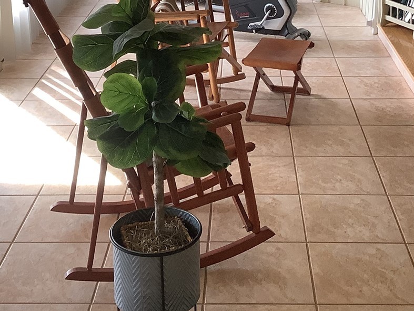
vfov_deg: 22.6
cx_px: 227
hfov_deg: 30.7
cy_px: 21
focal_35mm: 63
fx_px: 753
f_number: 2.4
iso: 64
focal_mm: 3.3
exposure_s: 1/60
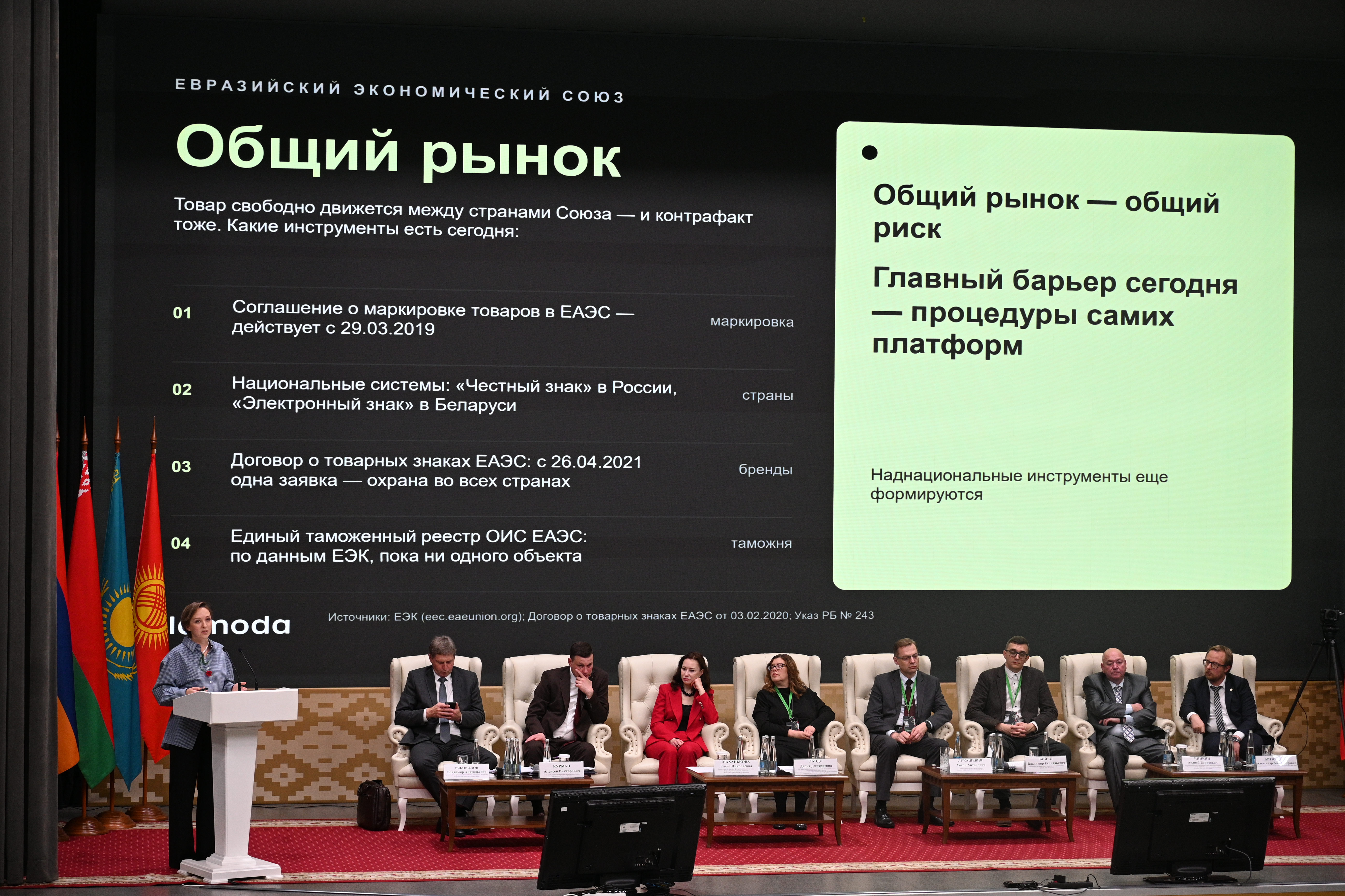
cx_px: 672
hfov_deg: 27.0
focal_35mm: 75
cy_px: 448
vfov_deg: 18.2
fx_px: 2802
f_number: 4.5
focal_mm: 50
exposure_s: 1/125
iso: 800
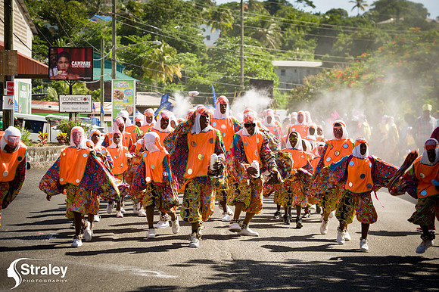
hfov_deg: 20.8
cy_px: 146
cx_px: 220
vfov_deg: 13.9
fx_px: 1194
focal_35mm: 98
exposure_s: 1/250
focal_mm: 98
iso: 100
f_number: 6.3
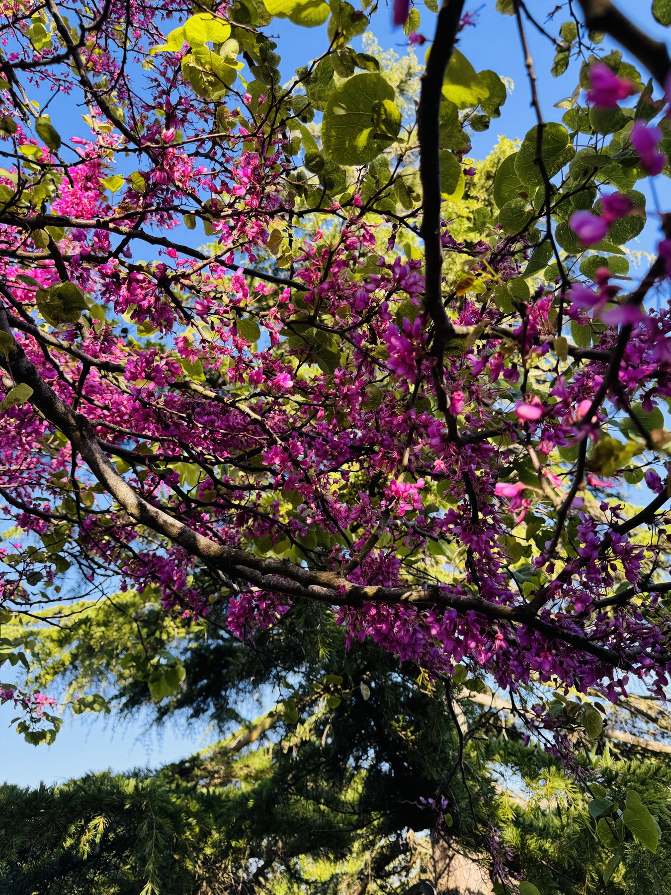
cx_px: 336
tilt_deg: +35.1
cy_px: 448
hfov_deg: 56.8
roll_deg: +3.7
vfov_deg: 71.6
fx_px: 620
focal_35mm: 24
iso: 80
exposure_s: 1/436
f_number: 1.78
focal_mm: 6.76
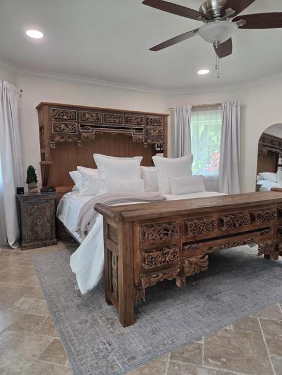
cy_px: 188
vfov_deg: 73.9
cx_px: 141
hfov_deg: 58.9
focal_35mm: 23
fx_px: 250
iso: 100
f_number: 1.8
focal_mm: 5.4
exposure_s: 1/120
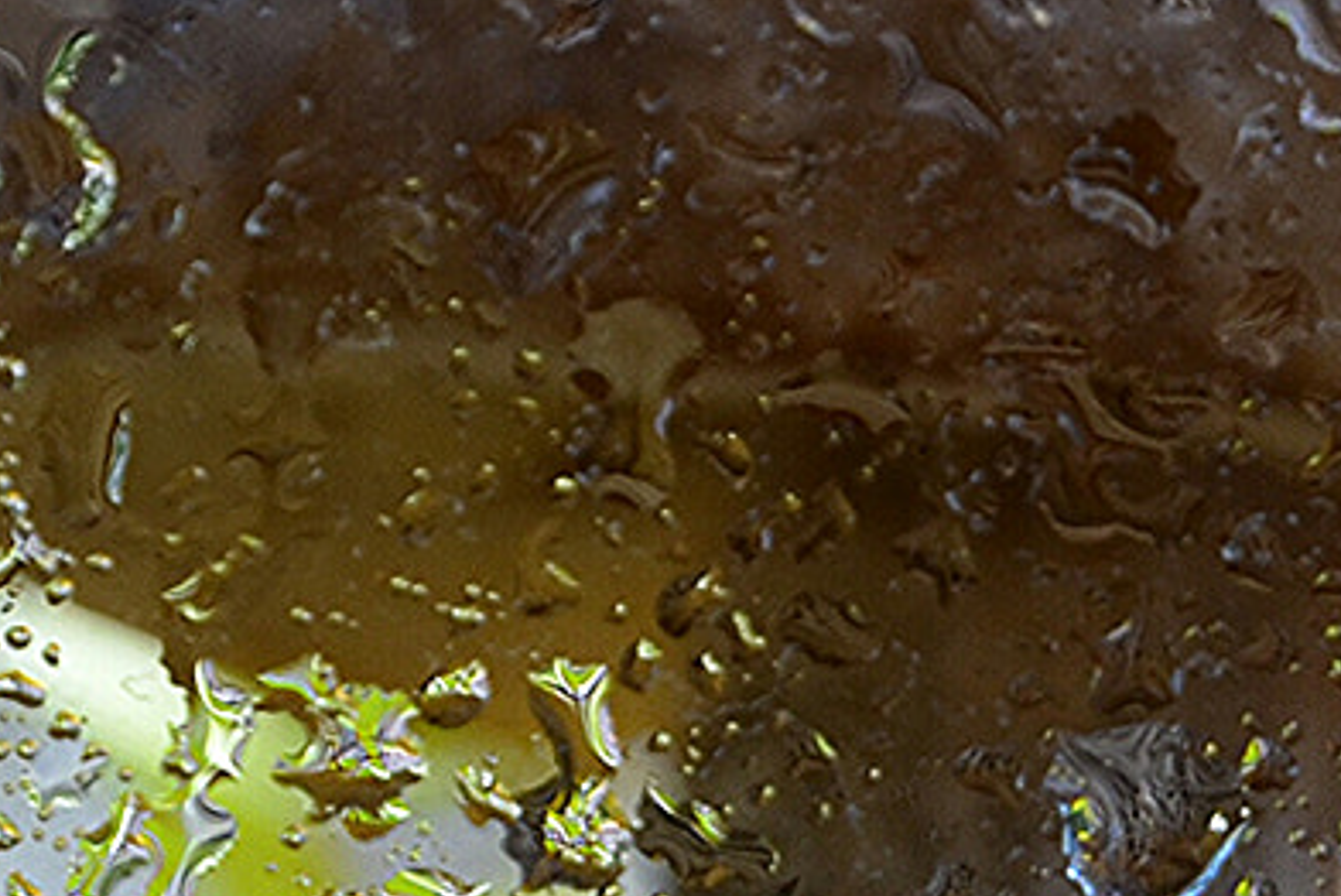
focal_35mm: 430
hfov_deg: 4.8
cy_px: 667
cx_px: 1074
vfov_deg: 3.2
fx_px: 16014
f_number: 6.3
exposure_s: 1/160
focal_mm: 55
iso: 200
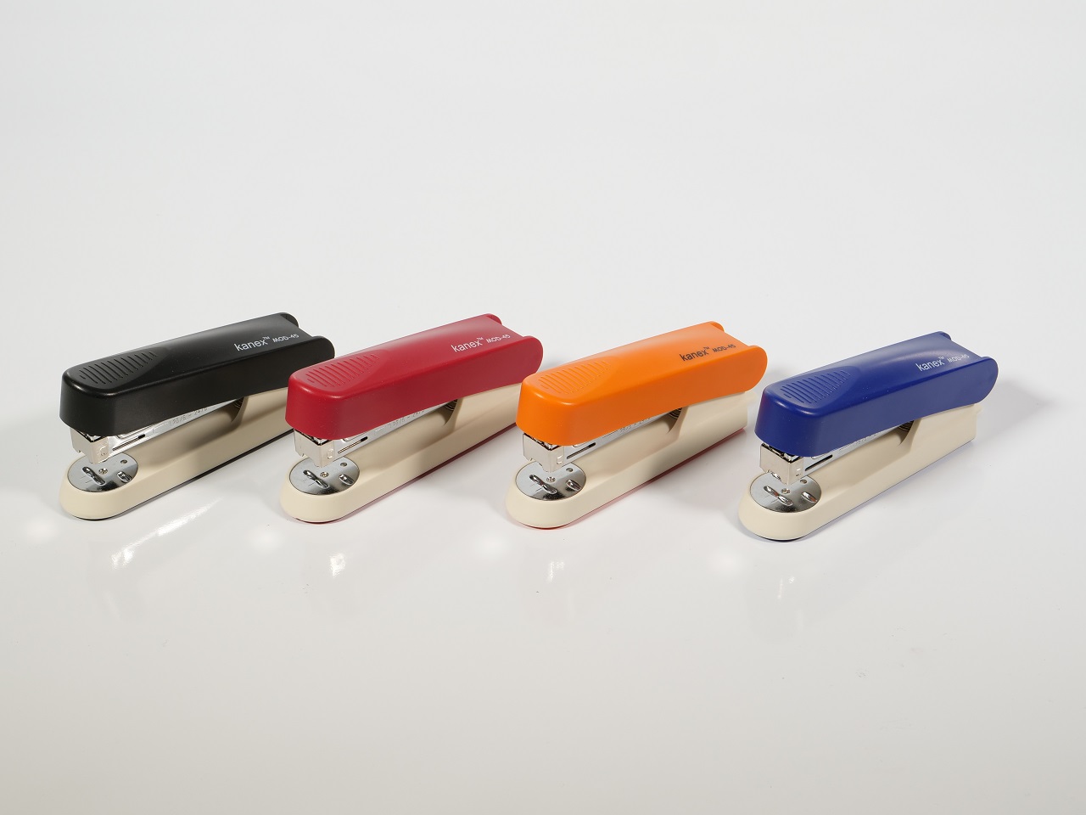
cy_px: 408
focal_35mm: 68
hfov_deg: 28.6
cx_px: 543
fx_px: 2133
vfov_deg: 21.6
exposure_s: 1/60
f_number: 9
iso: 200
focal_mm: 34
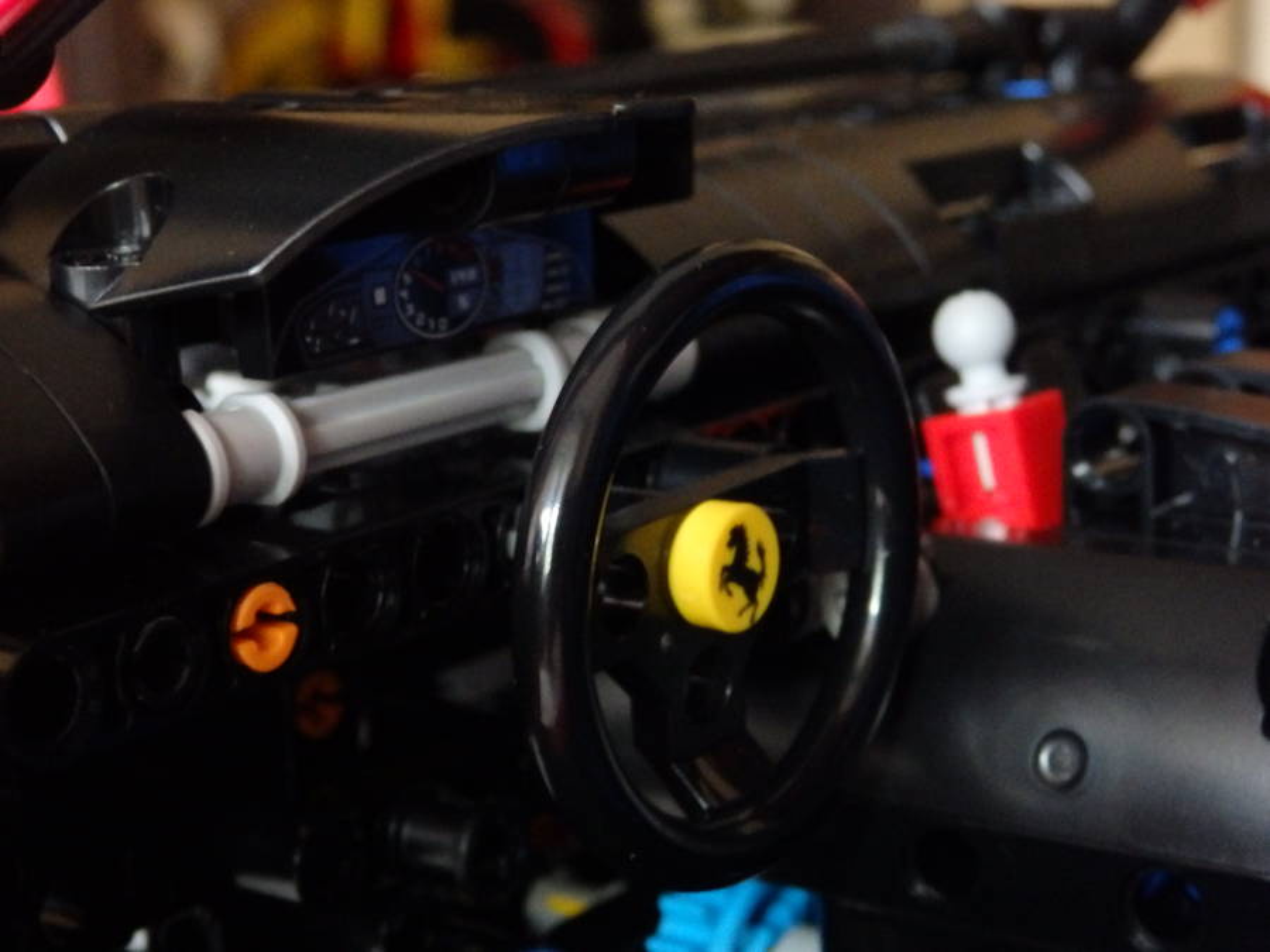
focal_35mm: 66
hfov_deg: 29.4
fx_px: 2421
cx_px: 635
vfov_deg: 22.3
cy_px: 476
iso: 1600
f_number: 4.4
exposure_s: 1/5
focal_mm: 11.9
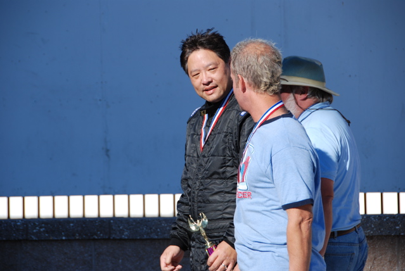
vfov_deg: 7.1
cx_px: 202
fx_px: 2197
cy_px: 136
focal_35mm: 195
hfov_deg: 10.5
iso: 125
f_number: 5.6
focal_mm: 130
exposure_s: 1/500
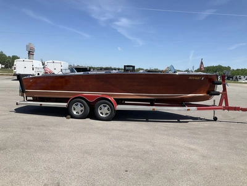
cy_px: 93
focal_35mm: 29
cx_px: 124
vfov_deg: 48.2
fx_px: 207
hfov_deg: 61.7
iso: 25
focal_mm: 3
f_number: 1.8
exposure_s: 1/2538
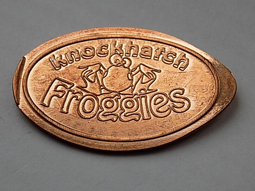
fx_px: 634
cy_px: 96
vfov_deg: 17.2
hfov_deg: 22.8
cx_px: 128
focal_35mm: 86
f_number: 4.4
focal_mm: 15.3
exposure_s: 1/60
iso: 80
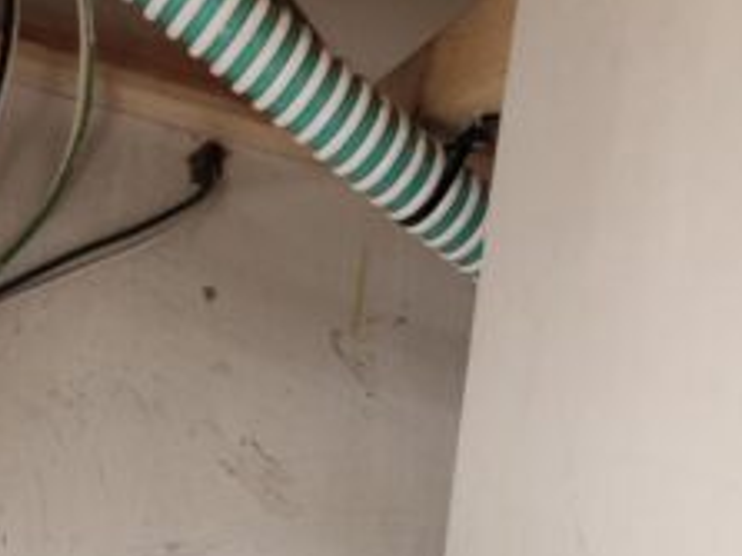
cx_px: 401
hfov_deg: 38.2
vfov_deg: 29.0
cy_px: 226
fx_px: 1071
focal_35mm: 50
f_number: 1.8
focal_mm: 5.4
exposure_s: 1/120
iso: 640
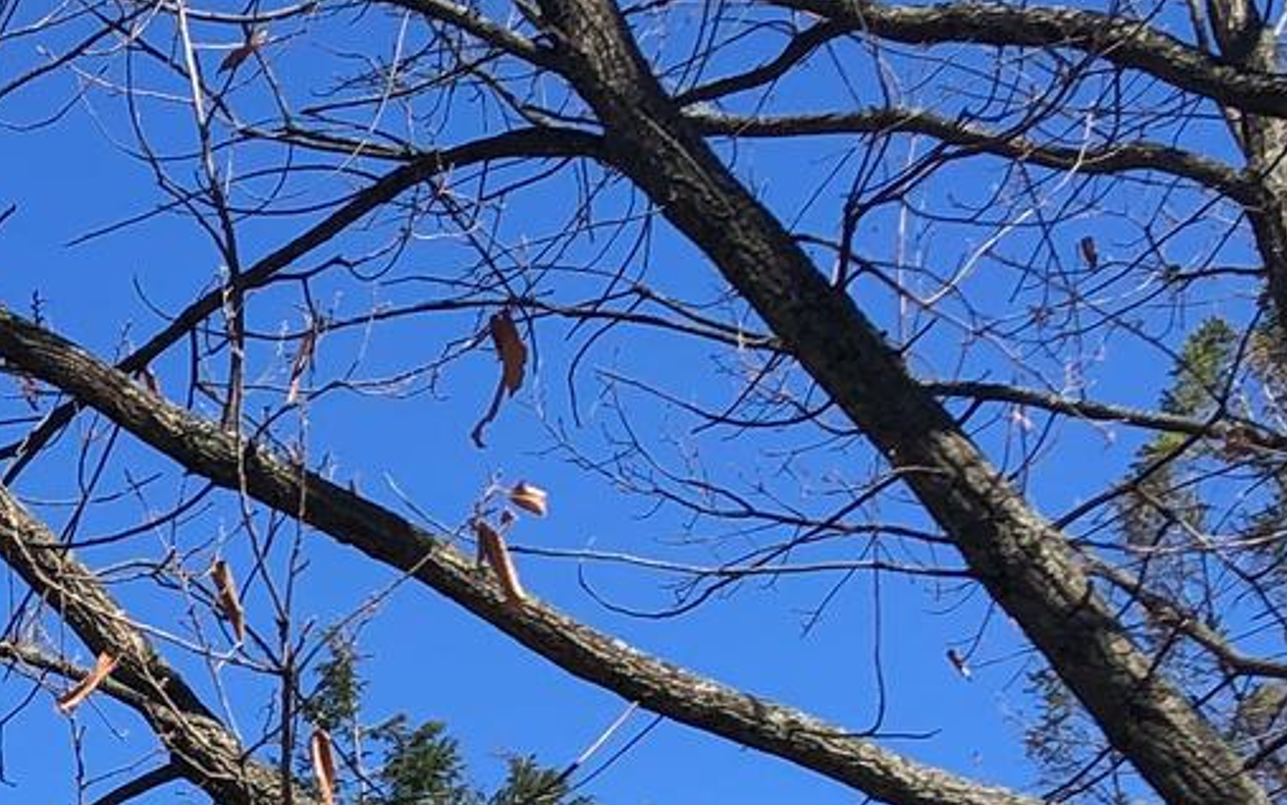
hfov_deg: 15.9
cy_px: 1762
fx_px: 4209
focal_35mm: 120
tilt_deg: +10.7
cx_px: -683
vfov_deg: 9.9
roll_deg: -1.2
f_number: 1.8
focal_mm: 3.99
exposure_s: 1/1245
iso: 20
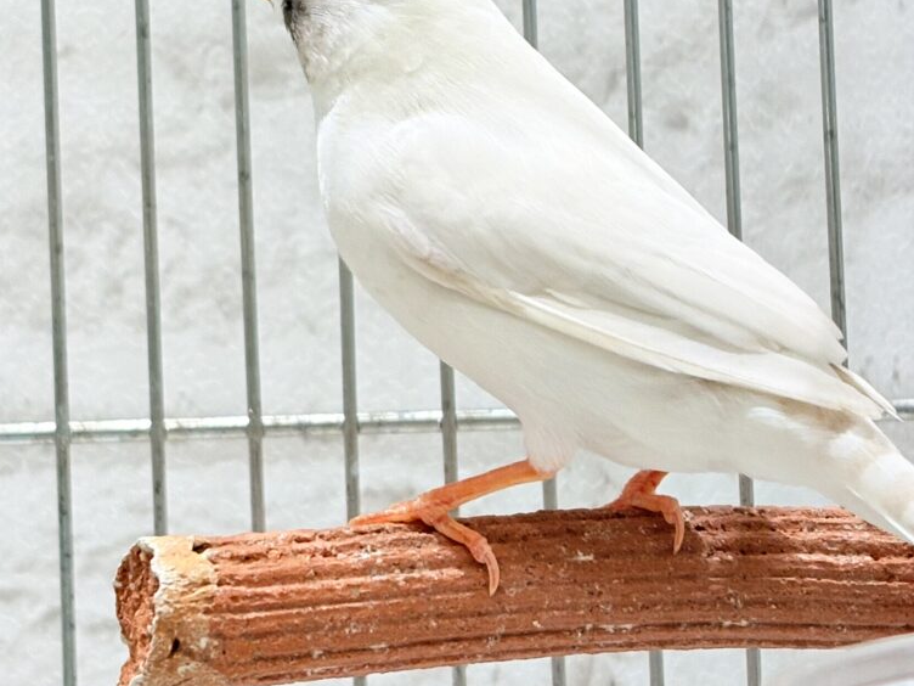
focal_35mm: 83
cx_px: 457
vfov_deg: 17.7
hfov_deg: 23.6
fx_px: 2192
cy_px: 212
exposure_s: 1/100
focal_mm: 5.96
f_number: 1.6
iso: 50
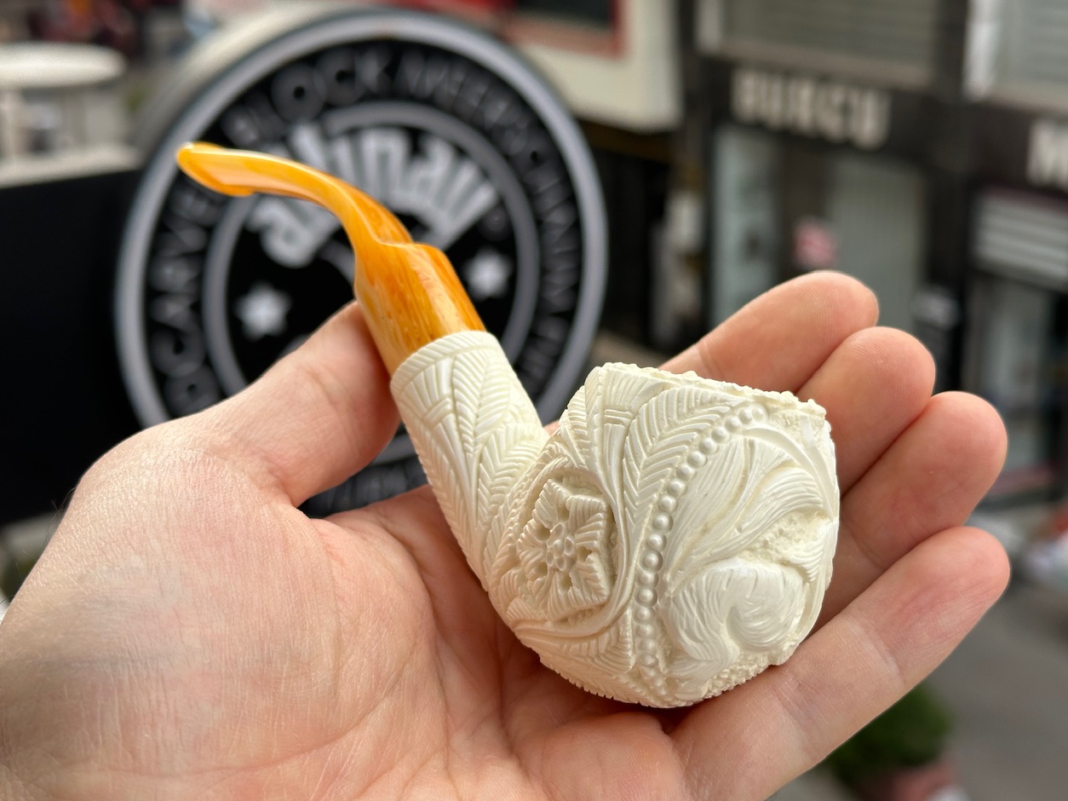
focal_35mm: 49
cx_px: 542
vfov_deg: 29.7
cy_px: 407
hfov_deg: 38.9
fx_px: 1511
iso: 64
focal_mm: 6.86
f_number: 1.78
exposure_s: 1/843
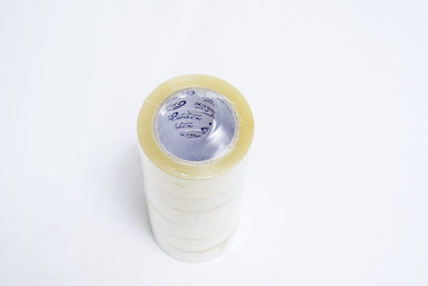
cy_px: 143
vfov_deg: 19.5
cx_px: 214
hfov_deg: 28.8
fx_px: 833
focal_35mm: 70
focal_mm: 70
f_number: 9
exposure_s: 1/200
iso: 3200
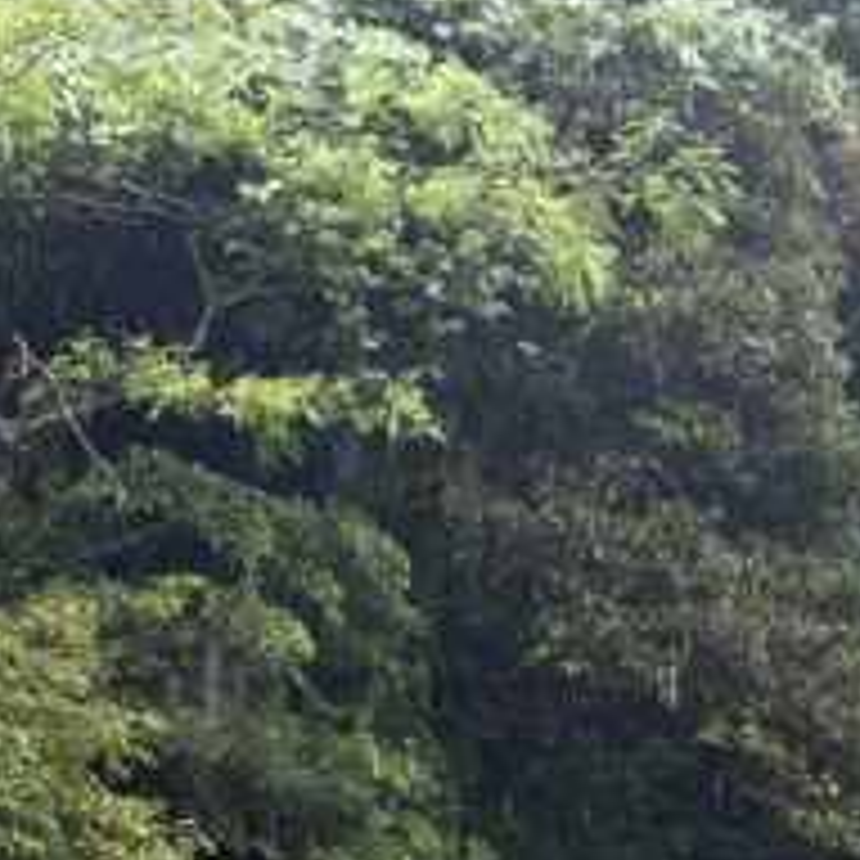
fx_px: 3457
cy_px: 1459
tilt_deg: +0.3
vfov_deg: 13.1
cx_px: 266
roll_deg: +1.2
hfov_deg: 14.1
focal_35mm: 123
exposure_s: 1/121
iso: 40
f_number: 1.6
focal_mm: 5.96
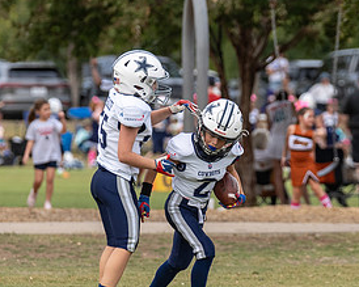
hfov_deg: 2.7
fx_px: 7573
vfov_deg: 2.2
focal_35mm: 713
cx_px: 166
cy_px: 184
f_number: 3.5
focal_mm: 200
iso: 200
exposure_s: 1/1250
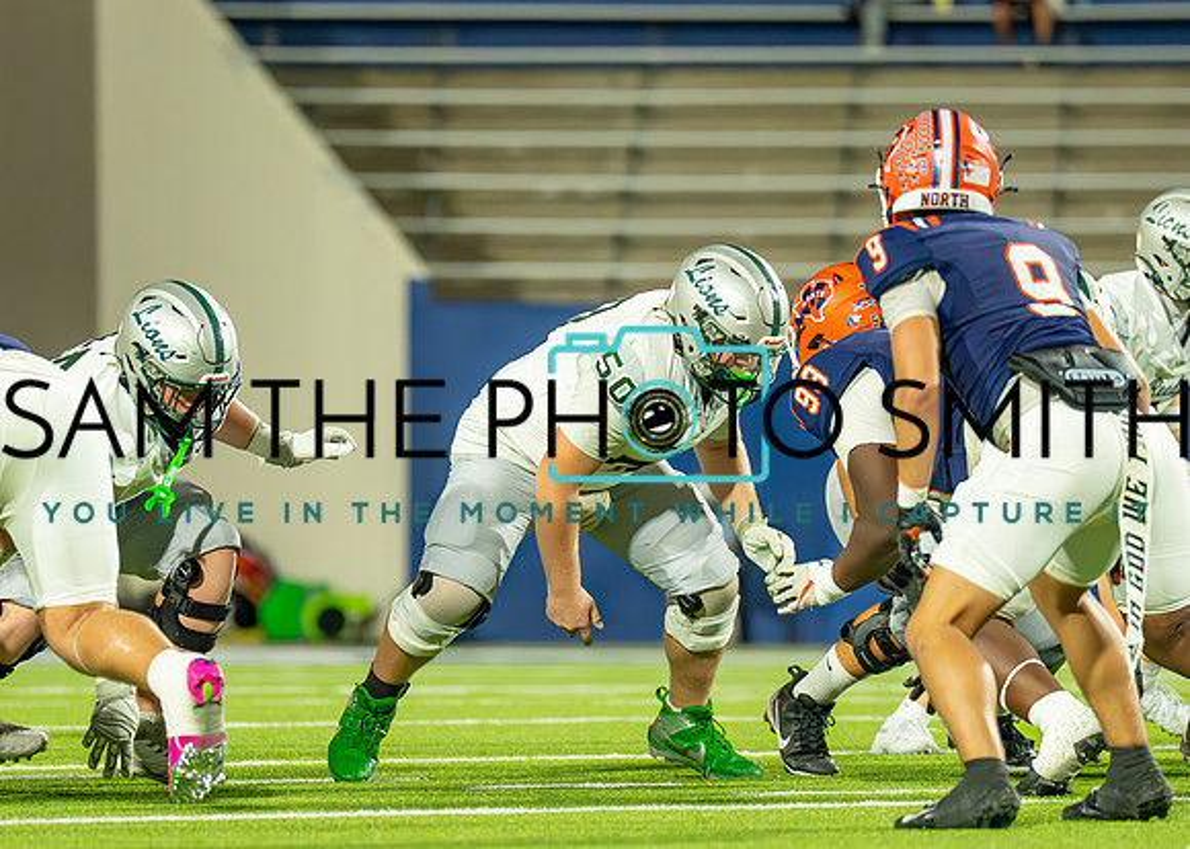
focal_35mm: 424
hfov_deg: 4.8
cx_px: 609
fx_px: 14340
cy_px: 509
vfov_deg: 3.4
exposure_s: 1/1600
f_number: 2.8
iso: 3200
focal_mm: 200
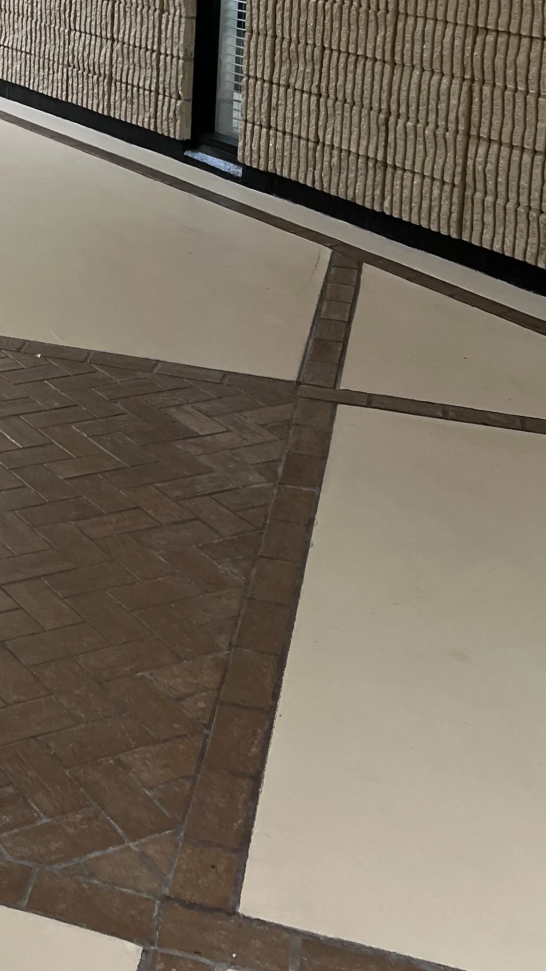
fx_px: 1519
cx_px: -124
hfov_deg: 19.1
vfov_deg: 32.7
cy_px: 7
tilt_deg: -8.7
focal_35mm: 59
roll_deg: -1.5
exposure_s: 1/121
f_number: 1.5
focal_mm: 5.7
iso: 80
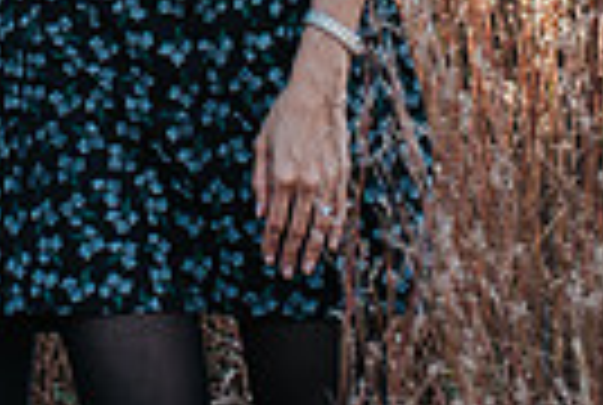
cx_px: -11
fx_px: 2636
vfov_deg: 8.3
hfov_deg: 12.9
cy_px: -471
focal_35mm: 157
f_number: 3.2
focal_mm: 35
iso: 110
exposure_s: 1/640
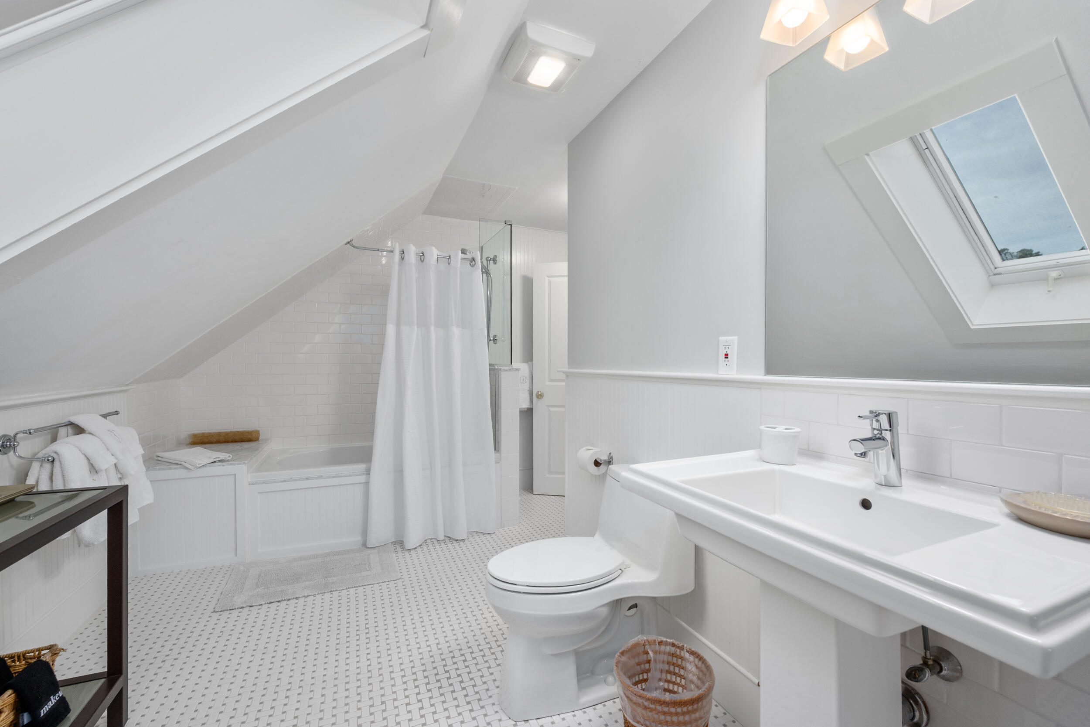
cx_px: 545
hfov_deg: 100.4
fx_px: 454
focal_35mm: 15
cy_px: 364
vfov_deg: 77.3
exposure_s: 1/10
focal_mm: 15
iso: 250
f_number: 8
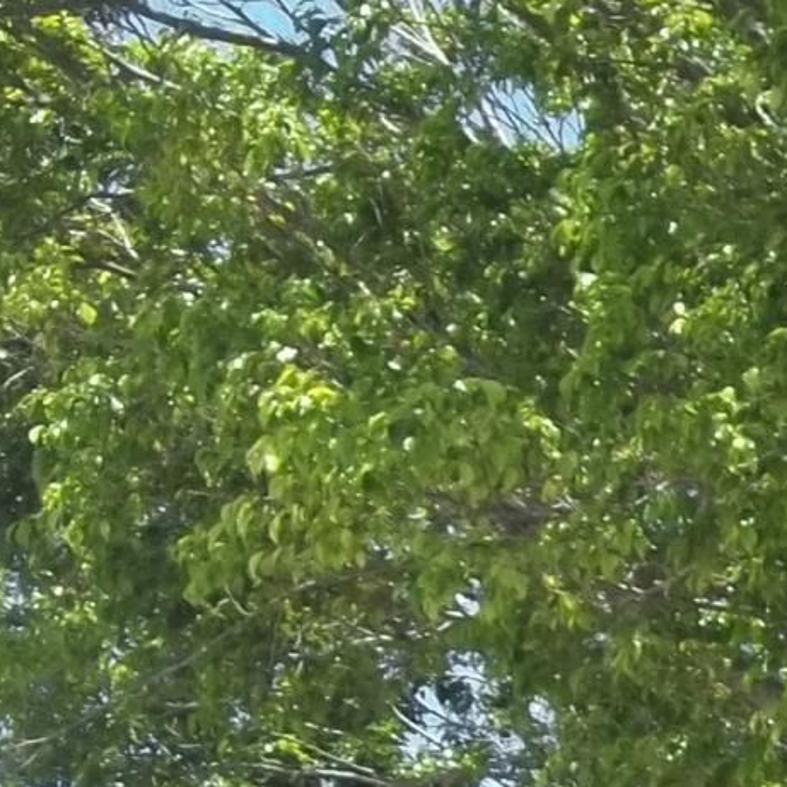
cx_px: 1661
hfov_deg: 4.9
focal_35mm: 351
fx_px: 9028
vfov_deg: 4.9
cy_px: 1565
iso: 80
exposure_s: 1/250
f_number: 4.1
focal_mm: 11
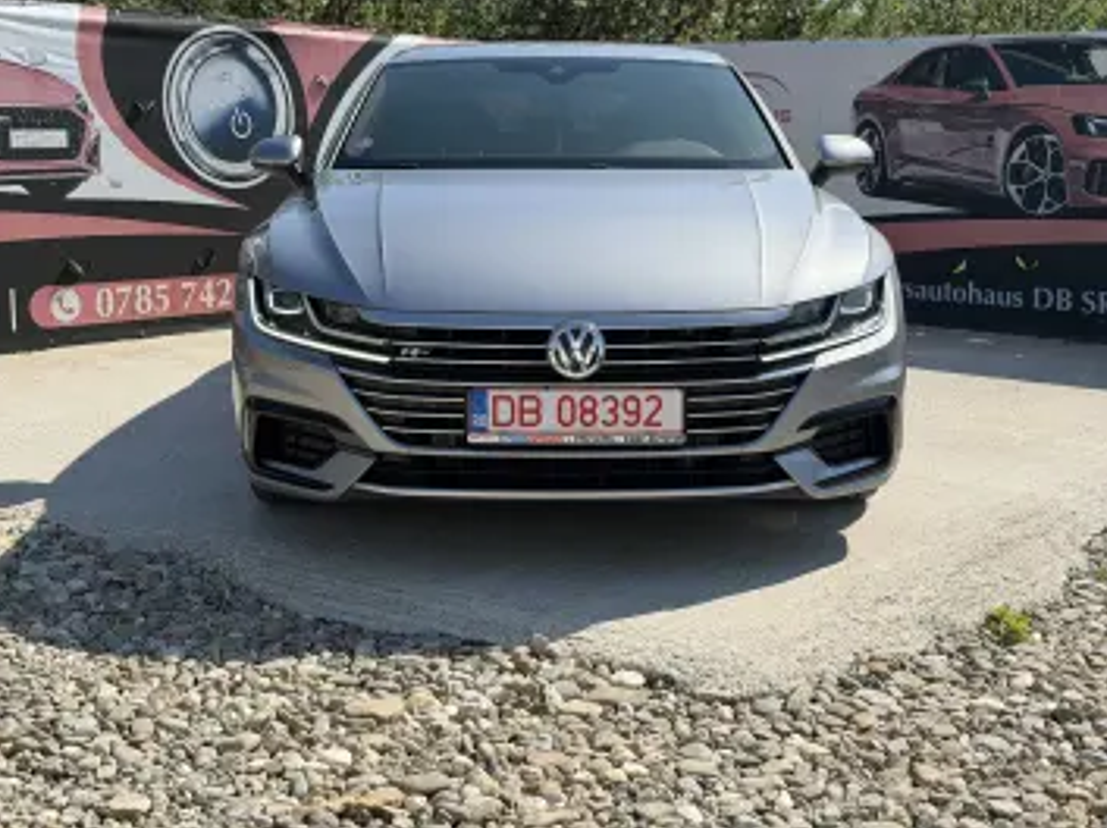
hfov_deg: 38.9
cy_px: 408
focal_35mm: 49
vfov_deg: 29.6
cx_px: 549
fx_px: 1565
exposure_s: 1/5208
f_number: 1.78
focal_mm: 6.76
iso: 64
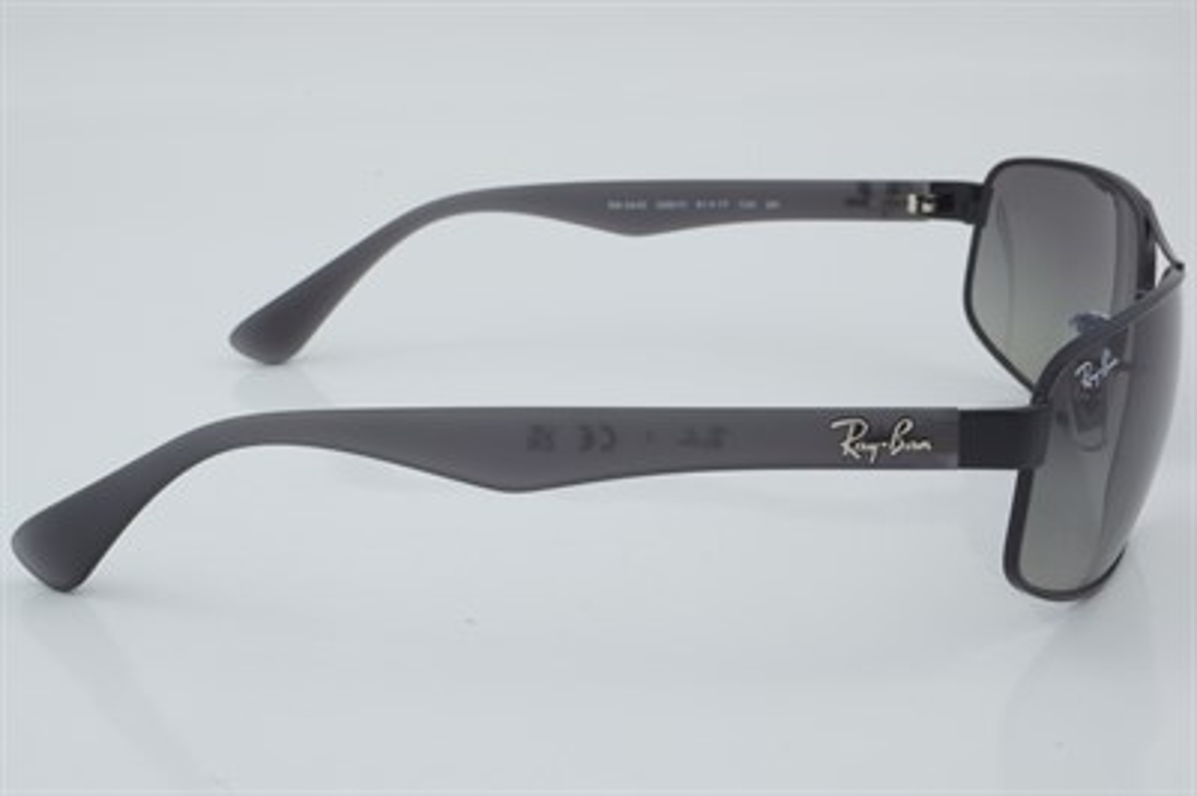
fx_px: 2242
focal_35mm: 68
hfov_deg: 29.9
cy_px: 398
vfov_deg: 20.1
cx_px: 598
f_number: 29
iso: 100
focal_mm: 45
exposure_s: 1/4
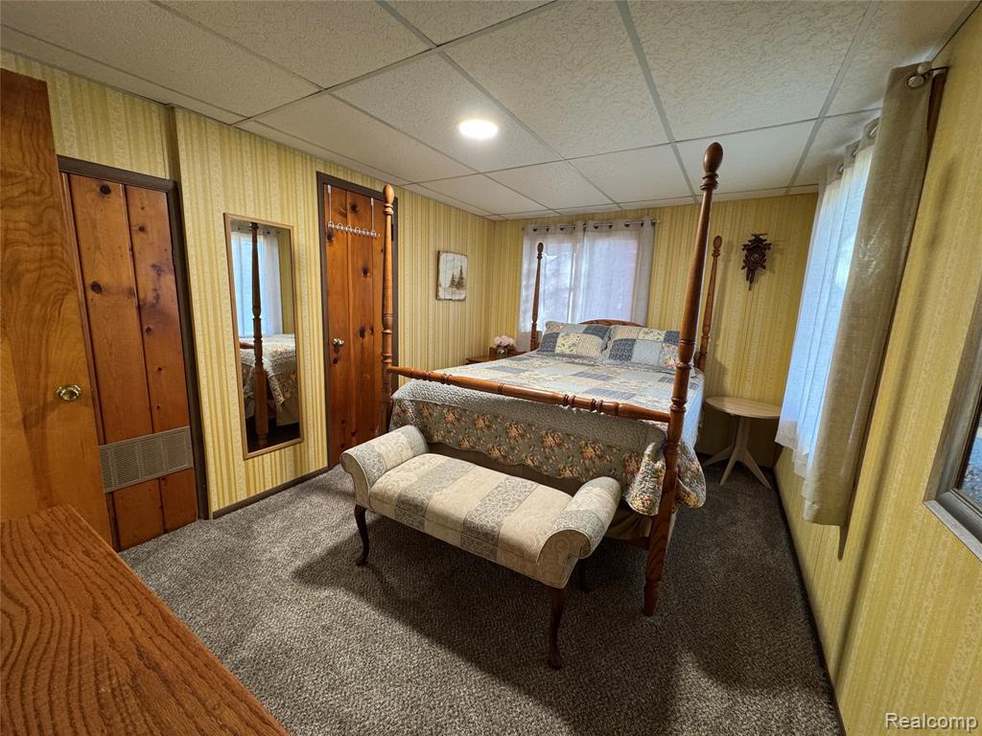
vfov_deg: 85.7
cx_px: 491
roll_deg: -2.8
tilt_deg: -10.2
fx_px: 397
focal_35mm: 14
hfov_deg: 102.1
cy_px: 368
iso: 250
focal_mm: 2.22
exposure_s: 1/60
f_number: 2.2
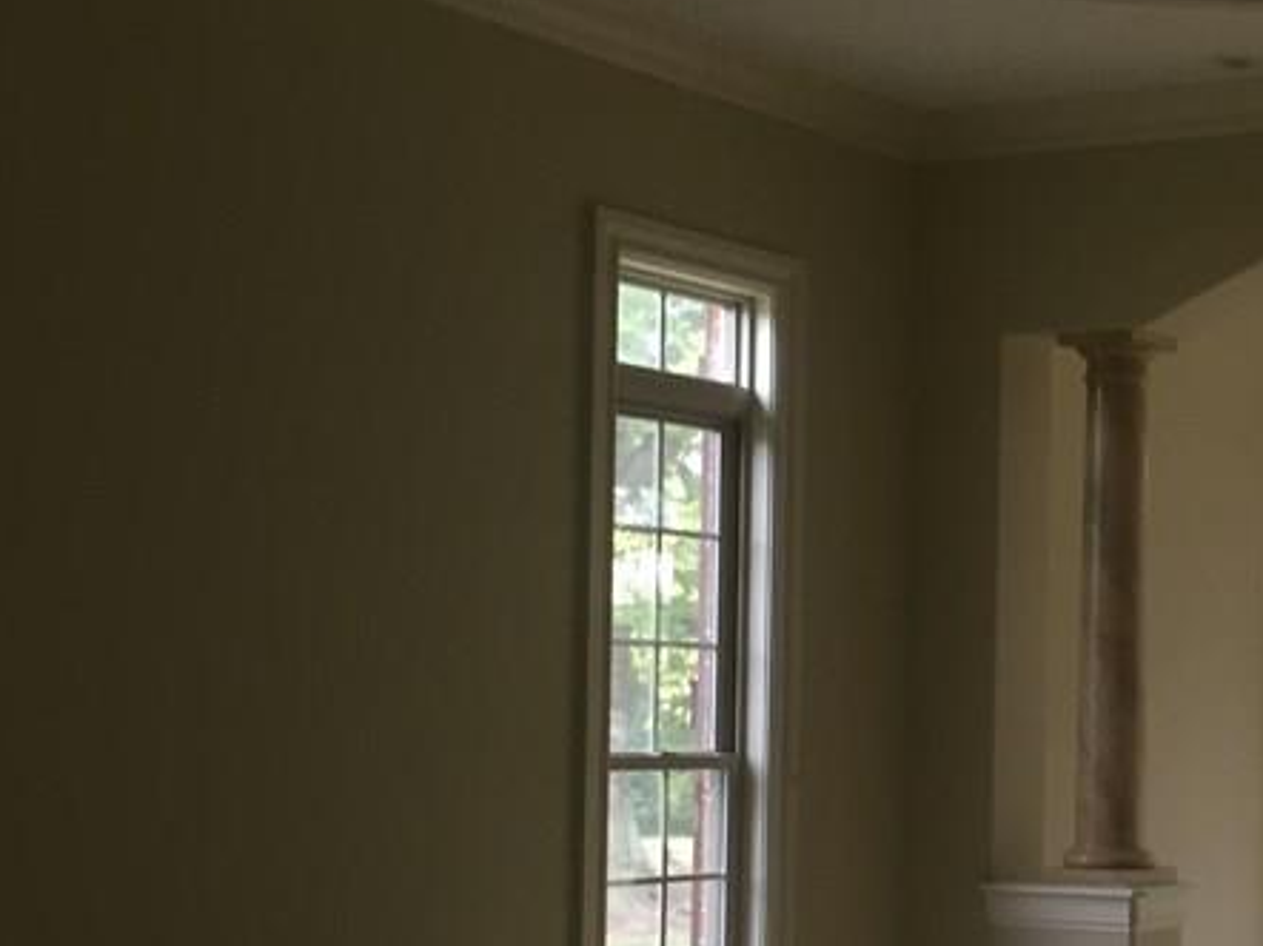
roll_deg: -0.1
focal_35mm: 67
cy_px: 684
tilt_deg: -0.9
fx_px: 2444
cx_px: 1314
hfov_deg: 27.1
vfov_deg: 21.8
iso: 100
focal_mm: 4.15
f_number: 2.2
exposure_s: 1/30
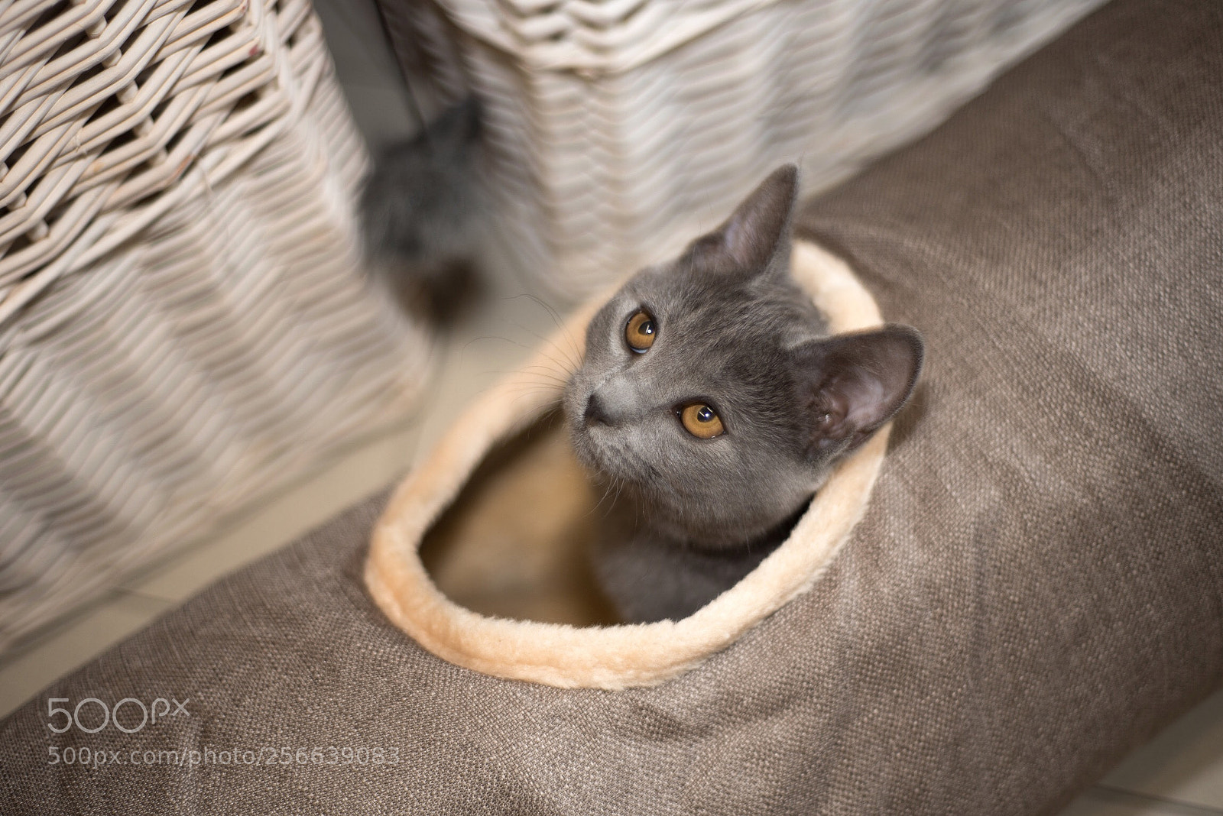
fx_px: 1699
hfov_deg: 39.6
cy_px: 408
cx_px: 612
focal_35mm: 50
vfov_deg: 27.0
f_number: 1.8
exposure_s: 1/50
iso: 100
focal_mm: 50
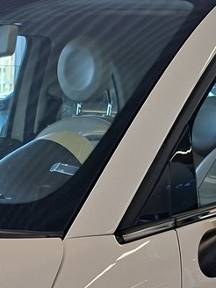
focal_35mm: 101
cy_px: 419
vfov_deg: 17.6
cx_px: -42
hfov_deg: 14.2
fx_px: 840
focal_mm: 5.54
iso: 50
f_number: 1.8
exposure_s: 1/139
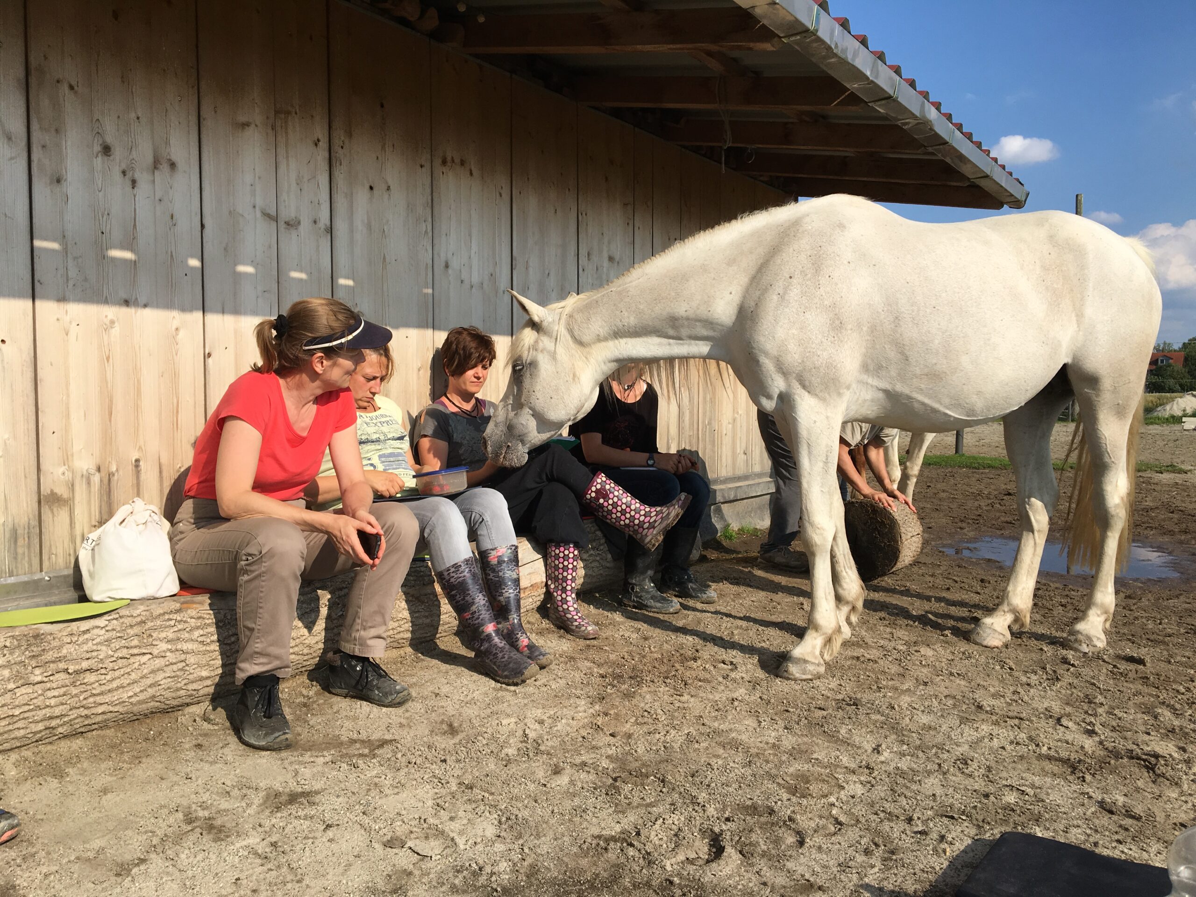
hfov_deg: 61.7
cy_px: 448
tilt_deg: -2.1
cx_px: 598
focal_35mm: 29
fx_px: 1002
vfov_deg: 48.2
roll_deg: -0.4
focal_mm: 4.15
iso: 25
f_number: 2.2
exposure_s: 1/2198
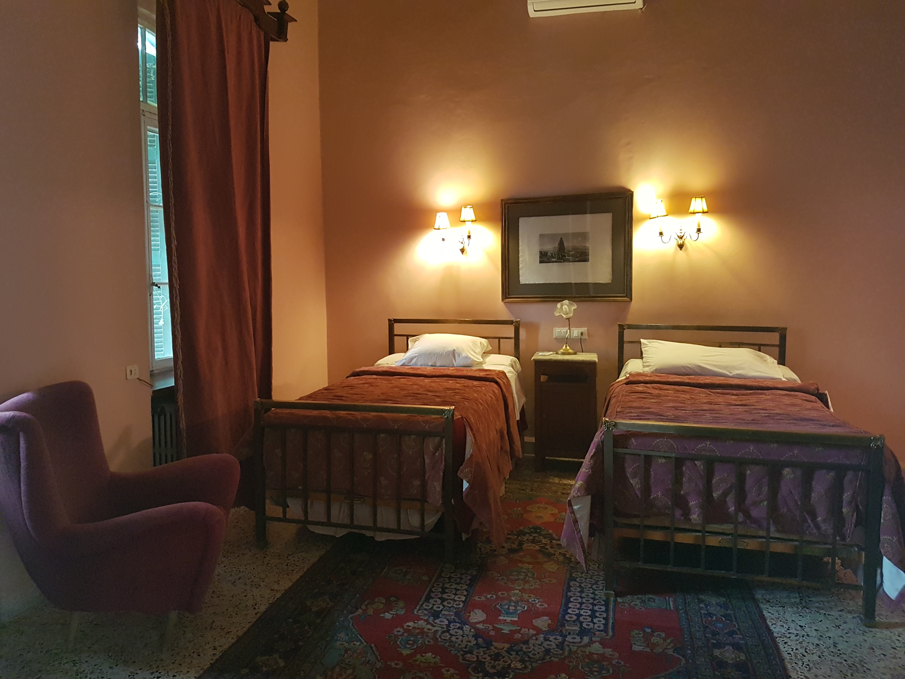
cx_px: 452
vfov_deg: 53.1
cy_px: 340
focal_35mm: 26
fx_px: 680
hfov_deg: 67.3
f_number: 1.7
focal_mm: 4.2
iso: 250
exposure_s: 1/14
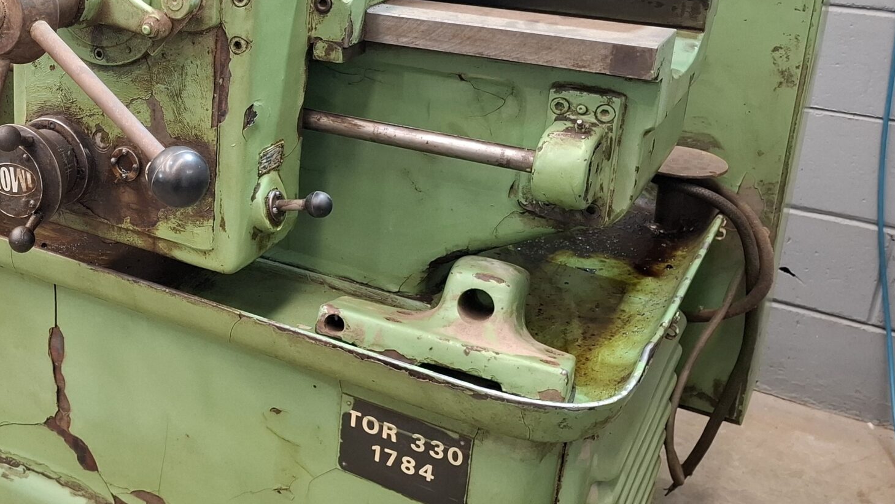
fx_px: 1044
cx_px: 127
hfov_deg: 43.3
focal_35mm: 44
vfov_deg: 26.7
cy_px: 120
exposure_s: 1/30
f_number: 1.8
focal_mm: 5.54
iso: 320
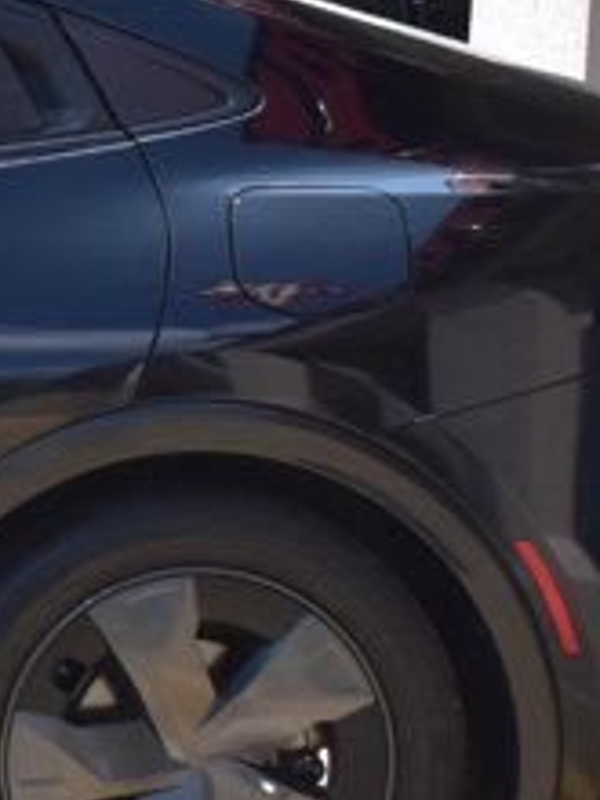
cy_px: 269
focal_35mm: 201
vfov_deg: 9.8
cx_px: -895
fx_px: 4645
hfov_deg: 6.9
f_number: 11
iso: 400
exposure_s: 1/400
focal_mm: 30
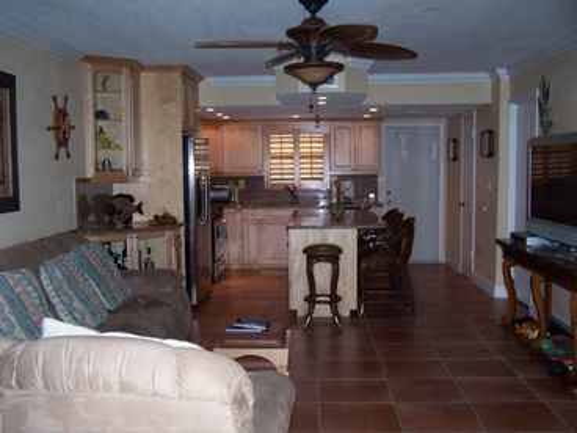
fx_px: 633
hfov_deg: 49.0
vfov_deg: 37.7
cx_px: 288
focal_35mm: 38
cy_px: 216
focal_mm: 6.3
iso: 140
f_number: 2.8
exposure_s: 1/60
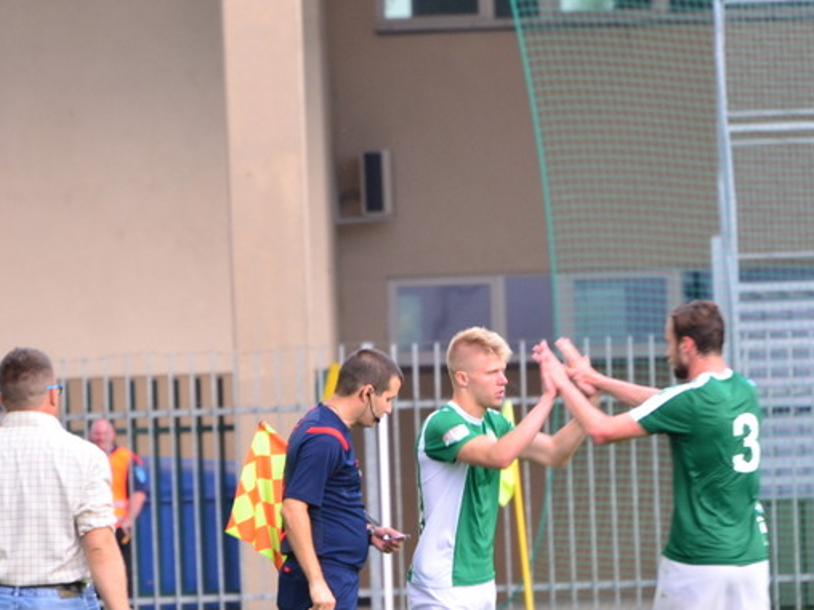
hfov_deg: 2.8
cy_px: 451
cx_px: 561
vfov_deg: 2.1
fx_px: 16649
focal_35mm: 708
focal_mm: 250
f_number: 5.6
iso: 500
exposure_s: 1/100
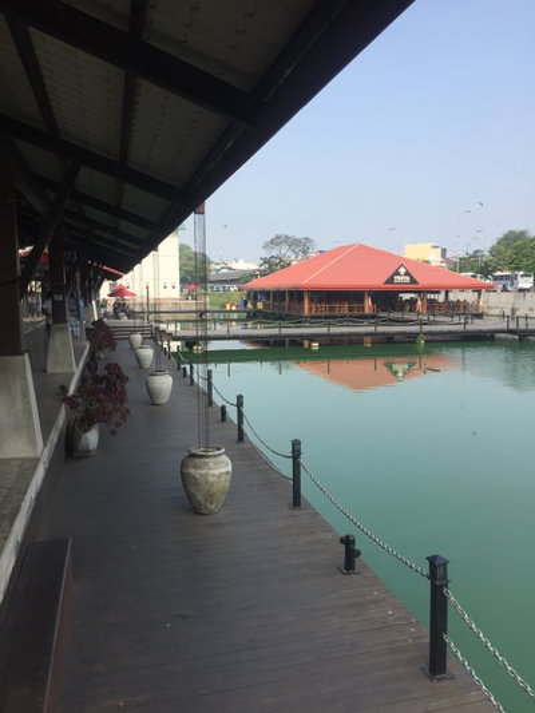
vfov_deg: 61.6
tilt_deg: -6.9
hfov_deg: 48.2
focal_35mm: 29
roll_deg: +0.6
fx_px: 597
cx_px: 268
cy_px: 356
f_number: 2.2
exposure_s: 1/1199
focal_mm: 4.15
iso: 32
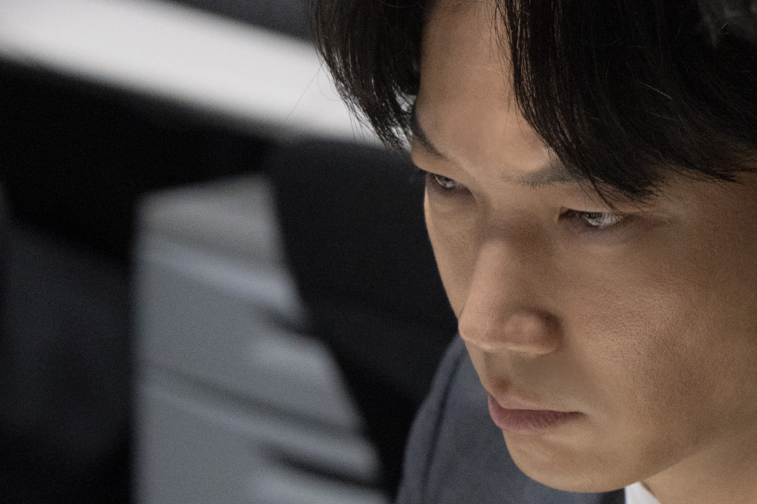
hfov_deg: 7.0
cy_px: 237
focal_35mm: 294
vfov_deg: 4.7
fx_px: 6182
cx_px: 915
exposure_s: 1/100
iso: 6400
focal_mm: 93
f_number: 5
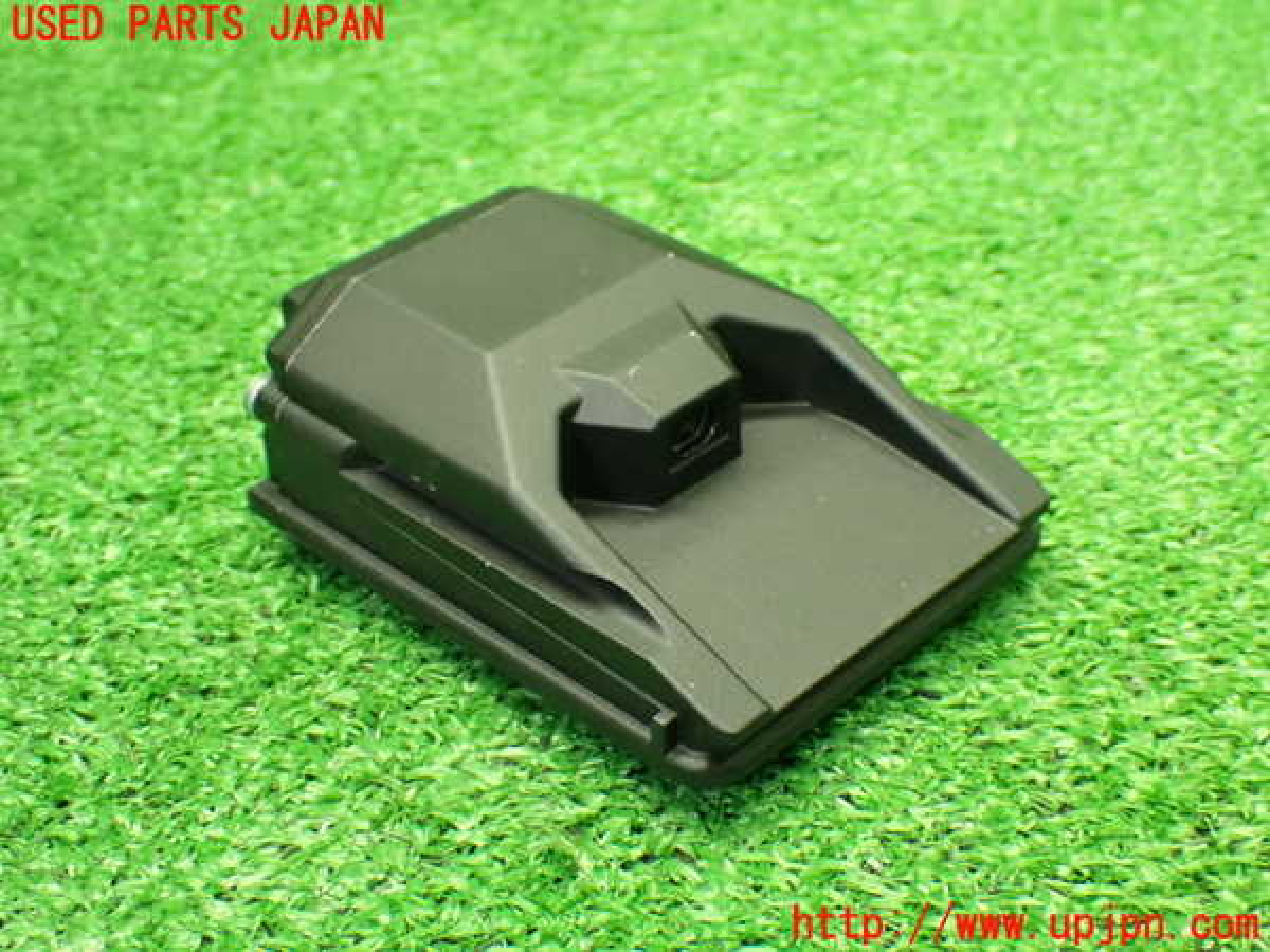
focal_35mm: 58
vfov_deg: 25.2
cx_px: 635
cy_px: 476
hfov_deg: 33.2
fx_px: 2128
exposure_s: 1/60
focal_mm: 10.35
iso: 1250
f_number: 3.5
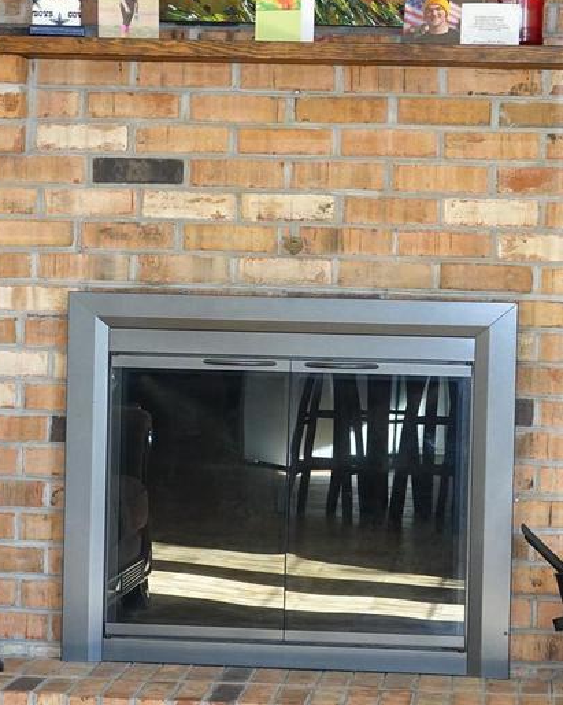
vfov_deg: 15.9
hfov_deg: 12.7
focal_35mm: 121
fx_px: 2521
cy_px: 310
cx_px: 267
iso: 400
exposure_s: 1/50
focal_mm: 16.92
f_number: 3.2
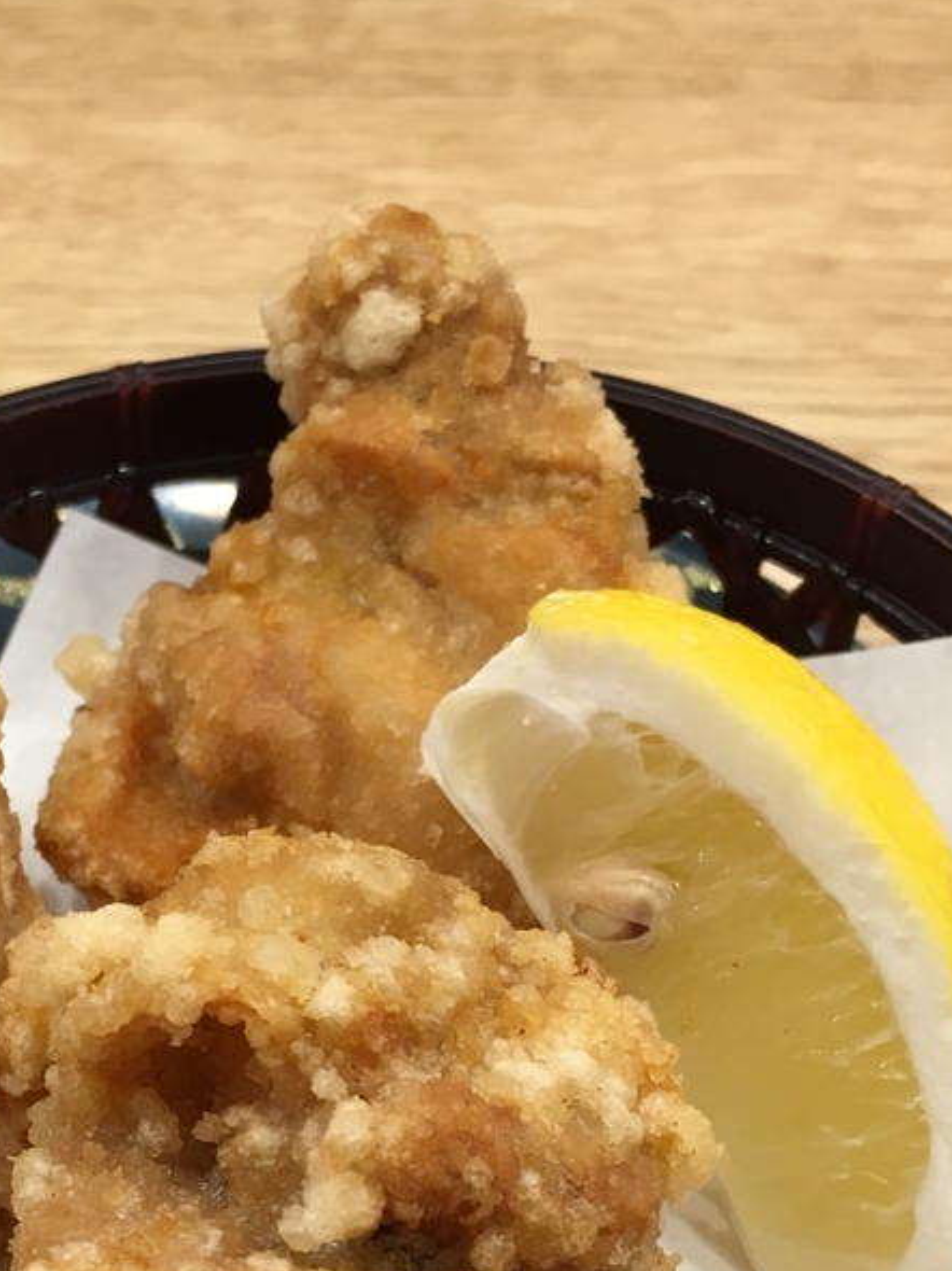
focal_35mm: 59
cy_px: 1107
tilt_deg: -55.4
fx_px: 2165
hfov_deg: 24.6
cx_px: 289
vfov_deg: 31.4
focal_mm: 4.15
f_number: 2.2
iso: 64
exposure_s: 1/30
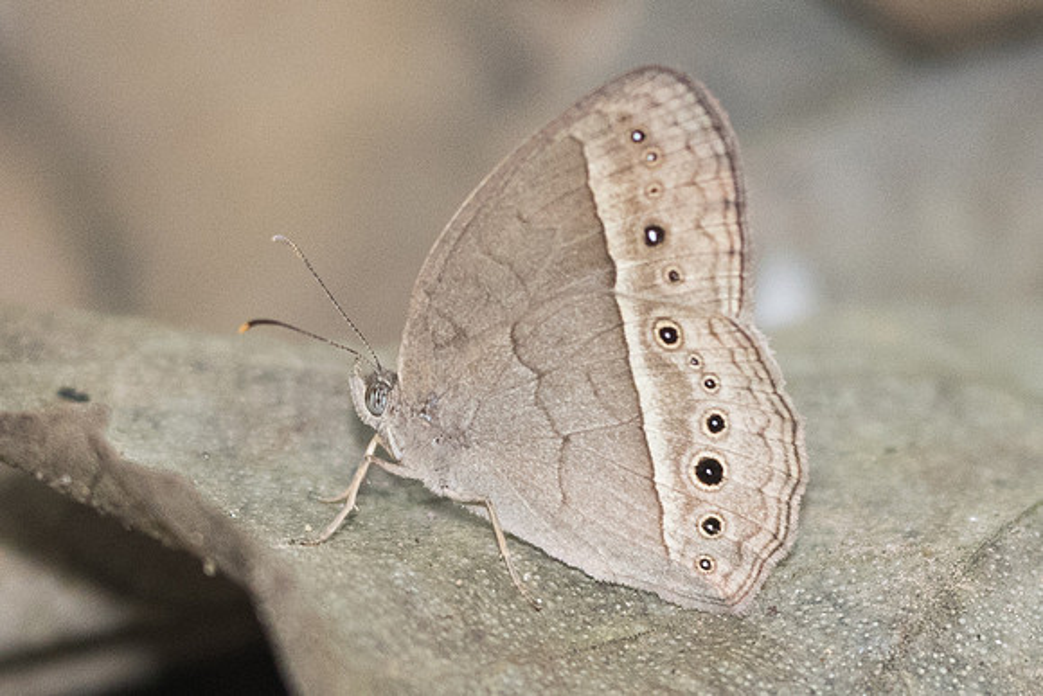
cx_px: 631
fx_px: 22846
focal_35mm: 788
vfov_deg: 1.7
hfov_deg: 2.6
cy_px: 458
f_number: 3.2
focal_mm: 150
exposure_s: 1/250
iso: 800
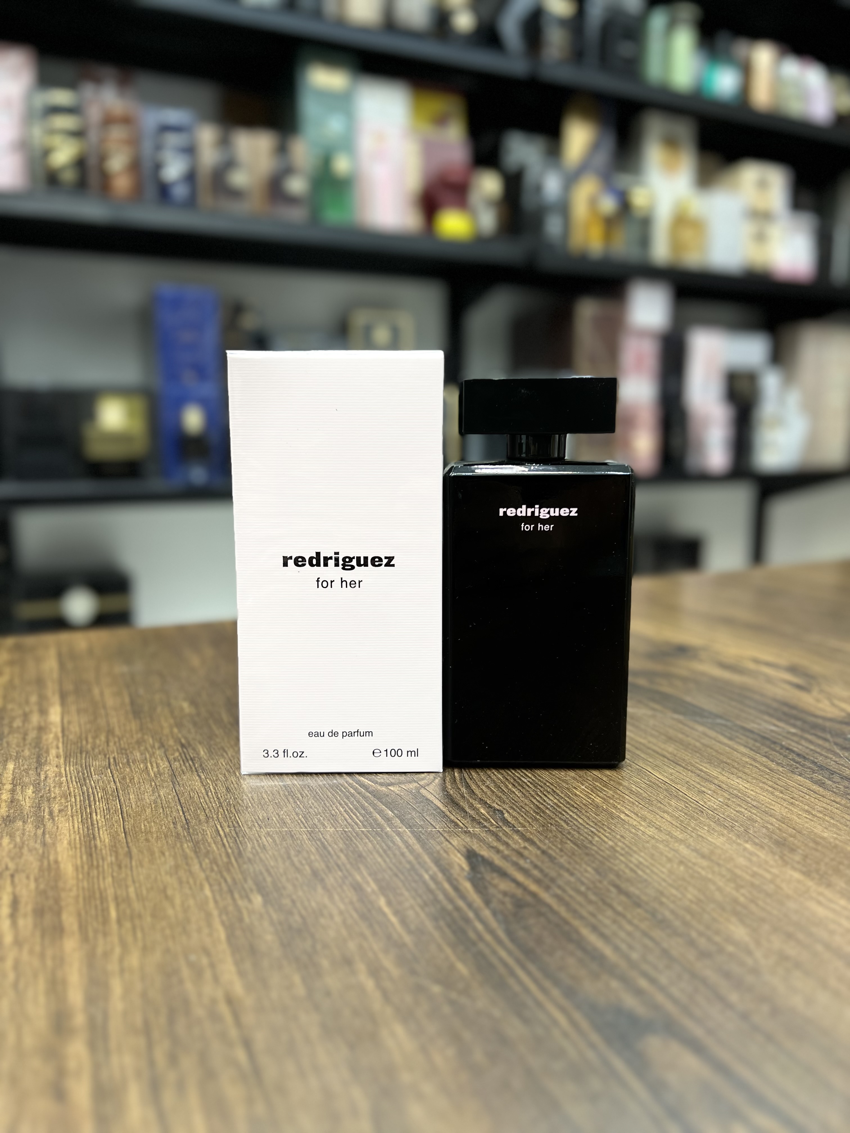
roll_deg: -0.4
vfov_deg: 67.3
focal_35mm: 26
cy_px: 566
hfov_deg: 53.1
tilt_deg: -8.7
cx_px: 425
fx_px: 851
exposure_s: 1/100
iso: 80
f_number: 1.5
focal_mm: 5.7
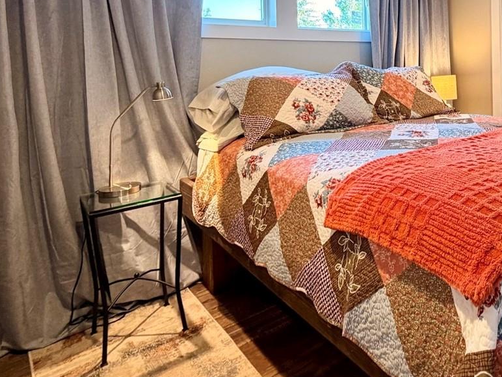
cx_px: 422
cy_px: 68
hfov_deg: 55.9
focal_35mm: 29
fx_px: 421
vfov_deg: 45.4
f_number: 2.2
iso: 250
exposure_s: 1/60
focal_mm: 2.22
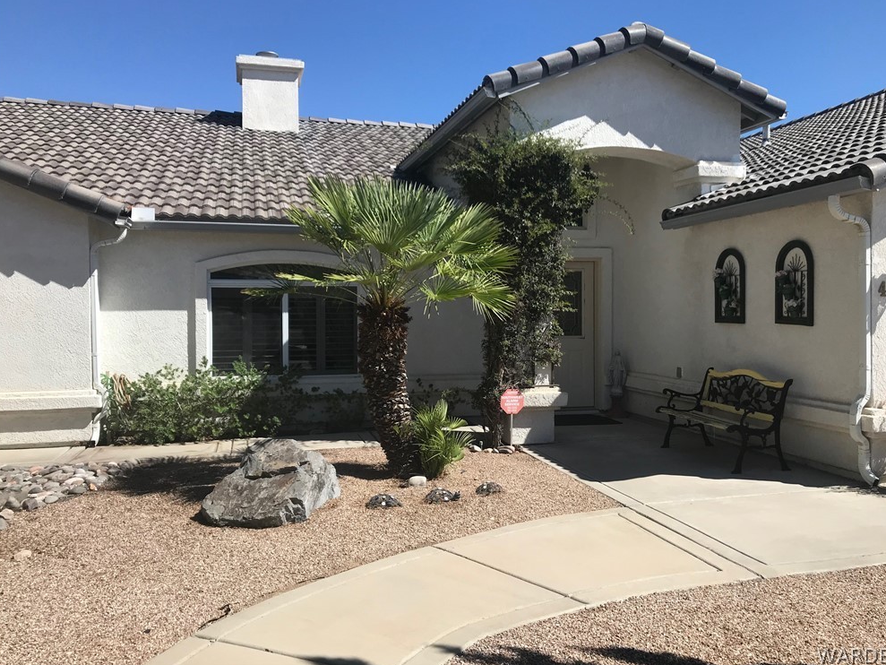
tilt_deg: -1.1
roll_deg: -1.3
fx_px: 742
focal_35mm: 29
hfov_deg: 61.6
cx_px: 451
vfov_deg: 48.2
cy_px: 326
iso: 20
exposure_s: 1/2519
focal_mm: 3.99
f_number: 1.8
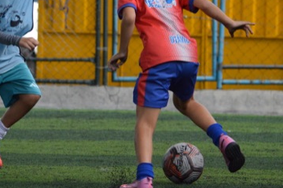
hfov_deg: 4.7
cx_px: 156
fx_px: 3438
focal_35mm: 438
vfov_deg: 3.1
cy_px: 47
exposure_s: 1/2500
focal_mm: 150
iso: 1600
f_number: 4.8
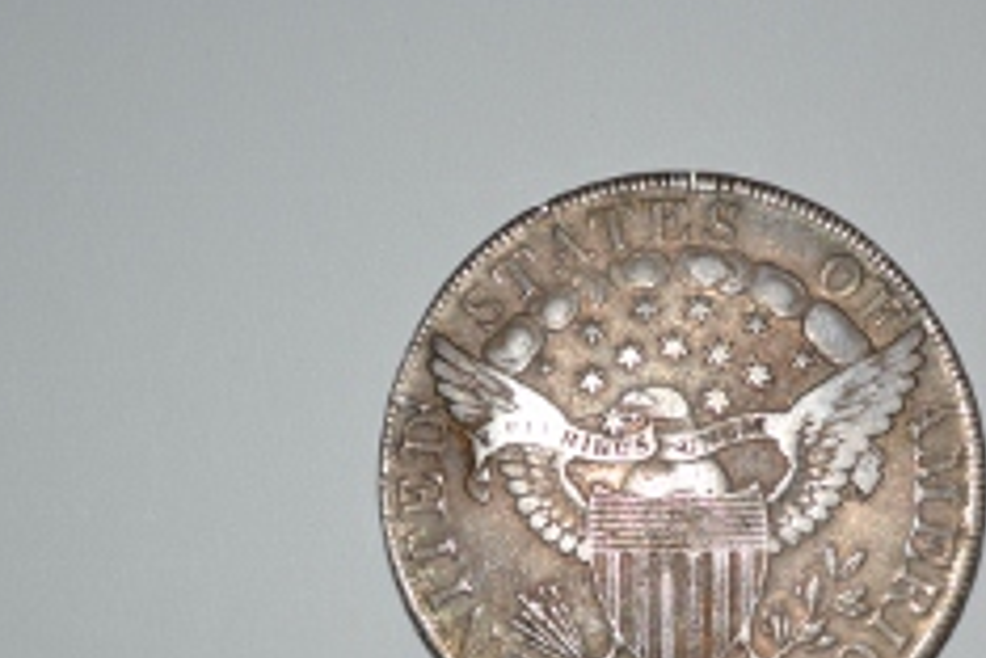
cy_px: 529
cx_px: 640
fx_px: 3506
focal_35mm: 128
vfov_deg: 10.7
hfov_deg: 16.0
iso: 220
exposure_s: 1/60
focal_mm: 50
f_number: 5.6
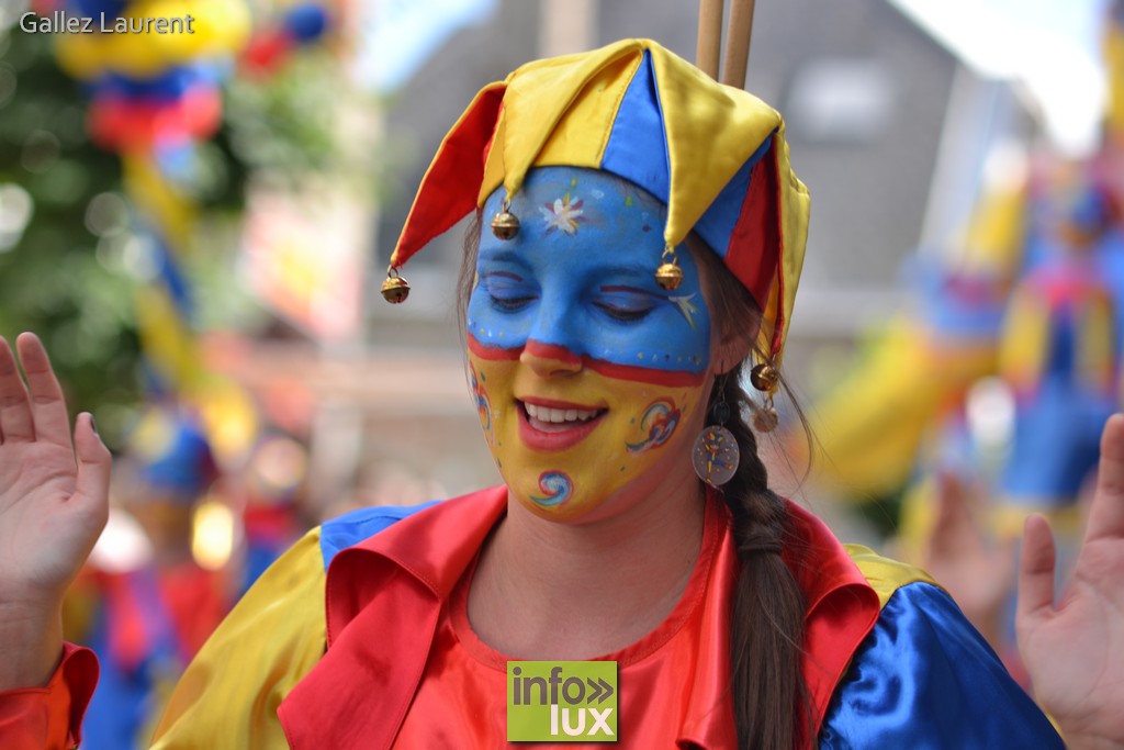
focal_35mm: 128
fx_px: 3981
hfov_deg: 16.1
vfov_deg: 10.8
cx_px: 562
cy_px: 375
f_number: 2.8
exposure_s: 1/400
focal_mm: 85
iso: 100
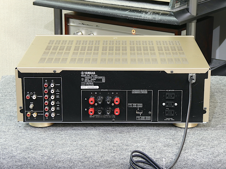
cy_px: 84
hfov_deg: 21.8
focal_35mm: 90
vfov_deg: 16.4
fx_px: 588
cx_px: 113
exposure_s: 1/1.6
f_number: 4.9
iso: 100
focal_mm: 16.1
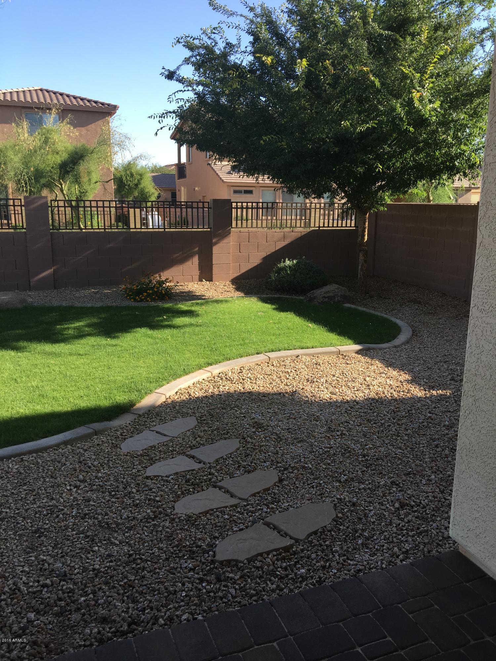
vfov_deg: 61.7
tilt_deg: -11.4
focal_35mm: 29
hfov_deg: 48.2
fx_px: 554
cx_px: 248
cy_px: 330
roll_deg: -0.6
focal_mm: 4.15
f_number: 2.2
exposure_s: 1/463
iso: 25
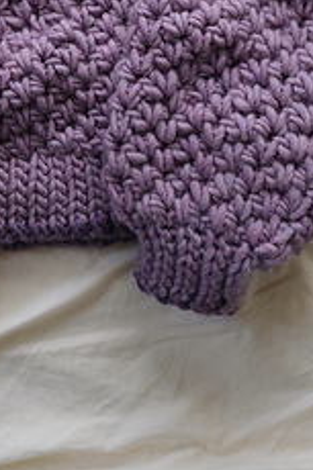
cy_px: 31
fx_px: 836
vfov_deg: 29.9
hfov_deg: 20.9
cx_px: 54
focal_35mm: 64
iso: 320
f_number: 4.5
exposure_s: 1/100
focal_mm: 15.2
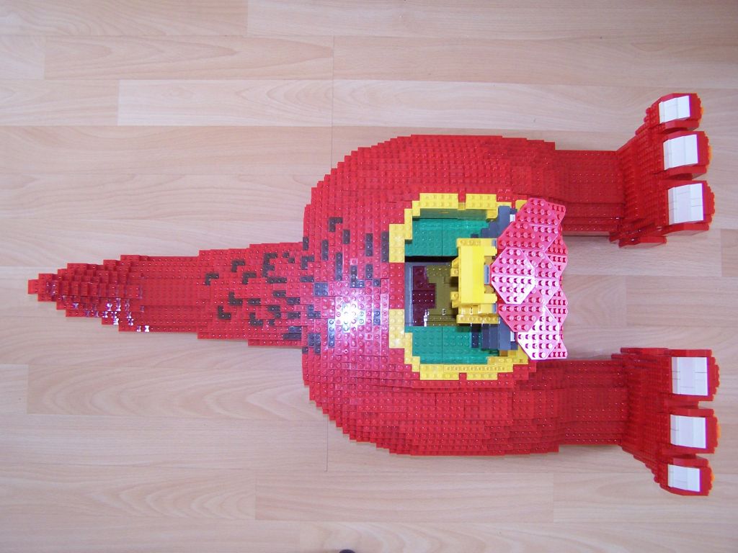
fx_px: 810
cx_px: 369
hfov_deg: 49.0
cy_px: 276
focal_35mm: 38
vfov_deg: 37.7
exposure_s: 1/3
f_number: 2.8
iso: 140
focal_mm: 6.3
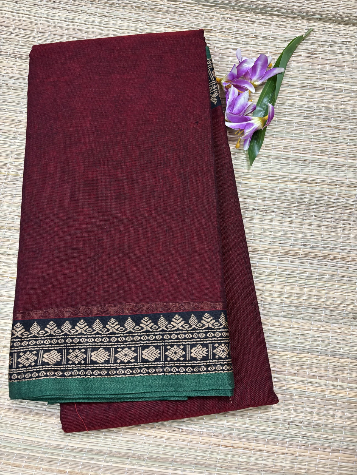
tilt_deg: -77.3
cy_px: 238
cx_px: 178
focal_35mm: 26
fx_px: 357
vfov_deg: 67.3
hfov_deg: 53.1
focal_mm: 5.96
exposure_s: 1/50
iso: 320
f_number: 1.6
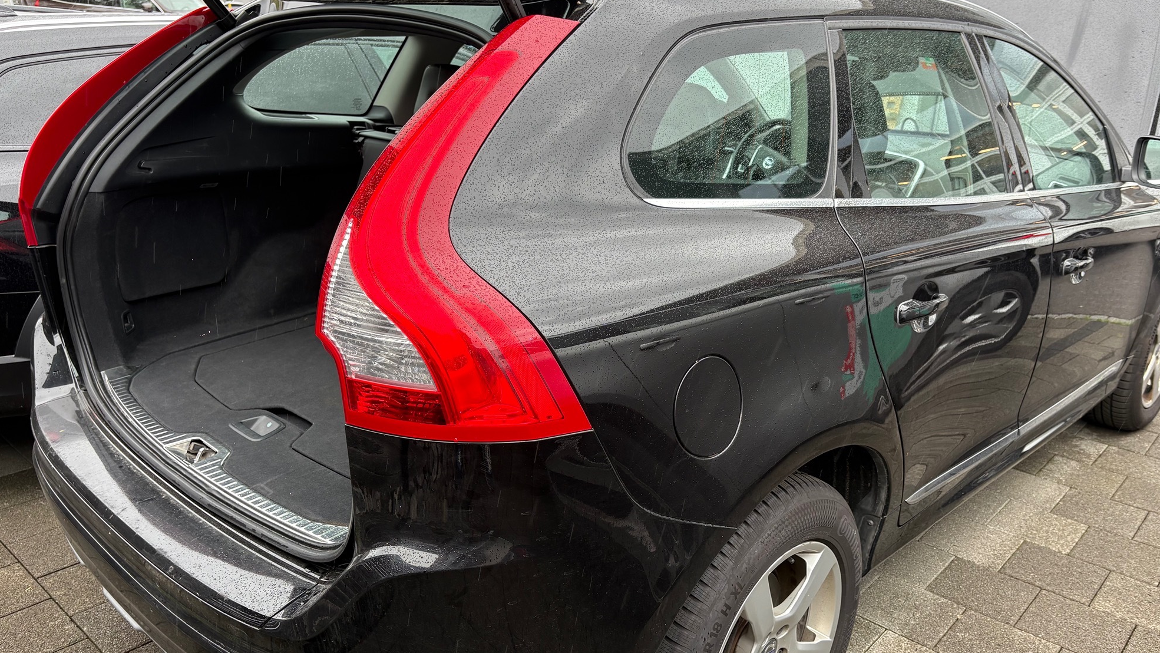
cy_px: 364
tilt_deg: -21.3
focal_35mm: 29
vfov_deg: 40.1
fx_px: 892
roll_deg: -0.8
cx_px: 592
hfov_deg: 66.1
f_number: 1.6
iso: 50
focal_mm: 5.96
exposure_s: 1/173
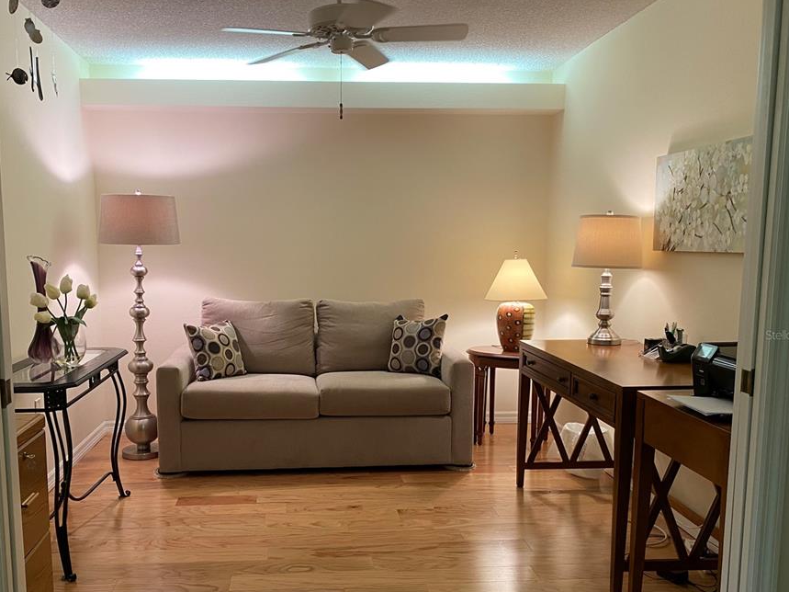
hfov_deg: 58.2
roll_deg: +0.7
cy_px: 335
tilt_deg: -7.8
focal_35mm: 31
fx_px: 706
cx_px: 351
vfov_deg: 45.3
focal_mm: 4.25
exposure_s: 1/60
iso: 125
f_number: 1.8
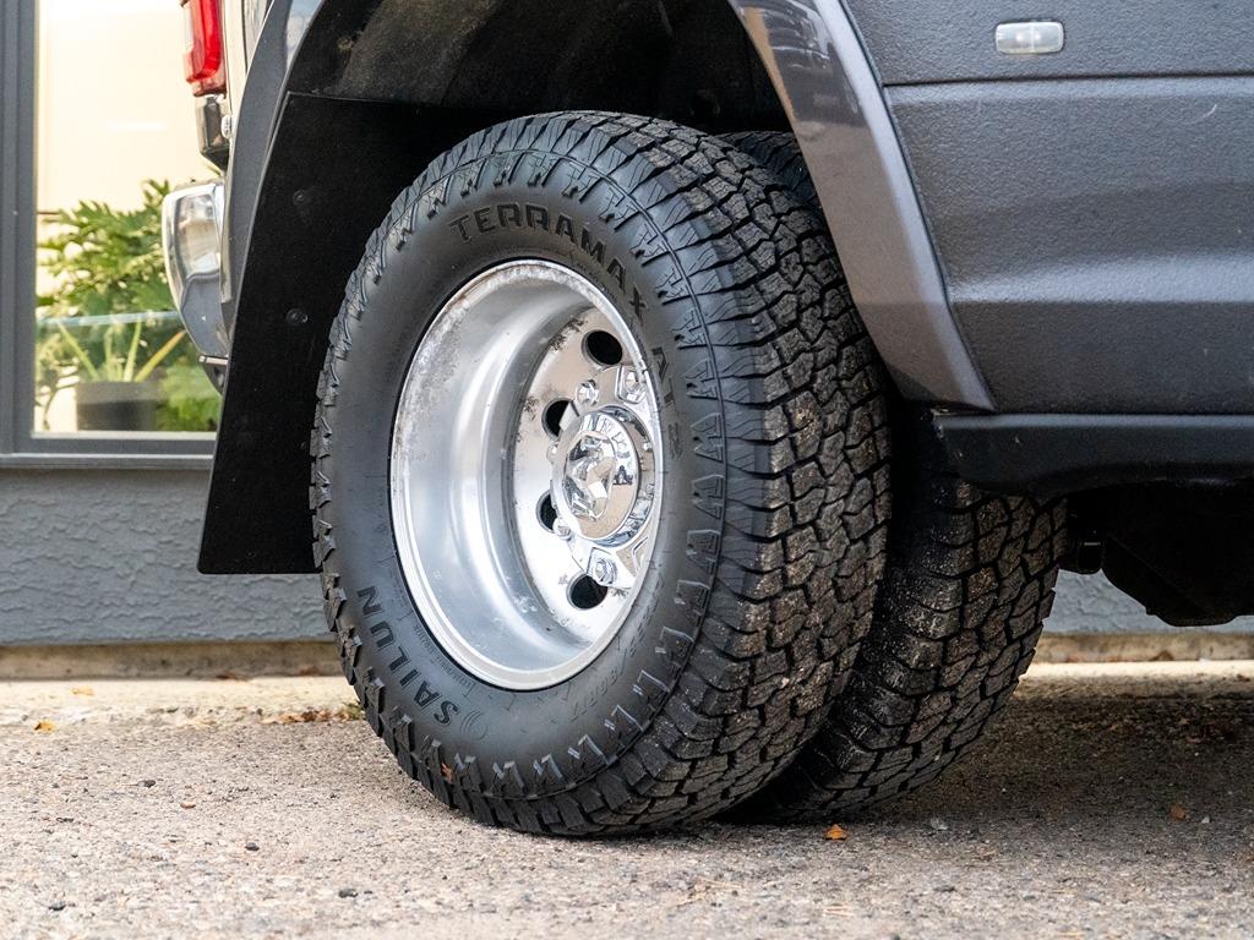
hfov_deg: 22.4
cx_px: 569
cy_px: 331
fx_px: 3163
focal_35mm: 87
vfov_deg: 16.9
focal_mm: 56
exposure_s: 1/100
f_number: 4
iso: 4000
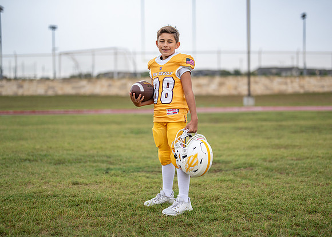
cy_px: 112
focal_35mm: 58
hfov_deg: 33.7
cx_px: 178
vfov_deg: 24.4
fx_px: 547
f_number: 1.2
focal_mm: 50
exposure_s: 1/1000
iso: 250
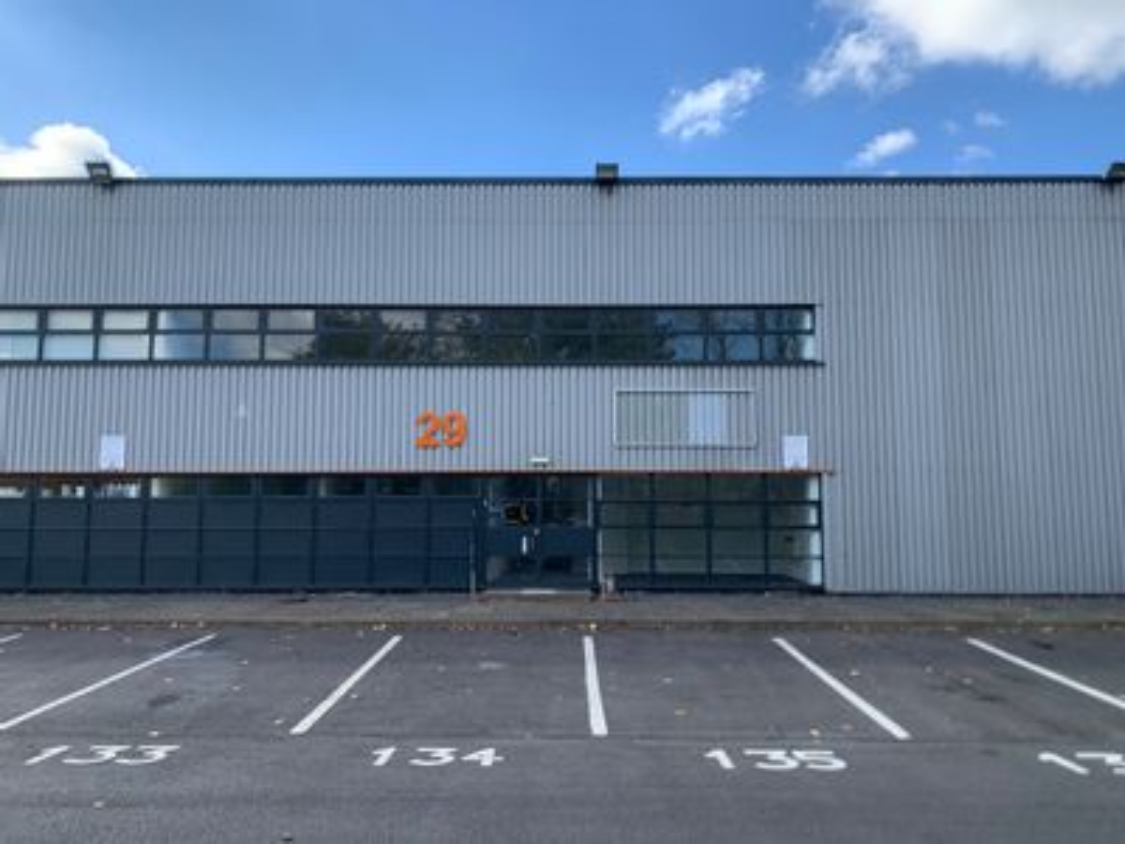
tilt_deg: +4.0
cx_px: 562
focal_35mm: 26
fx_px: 845
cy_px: 422
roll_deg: -0.5
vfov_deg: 53.1
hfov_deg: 67.3
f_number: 1.8
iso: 25
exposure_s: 1/871
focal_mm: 4.25
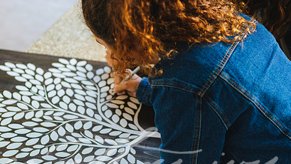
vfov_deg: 23.1
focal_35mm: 52
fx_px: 401
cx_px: 117
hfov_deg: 39.7
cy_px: 87
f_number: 2
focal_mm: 35
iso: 1600
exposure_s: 1/1250
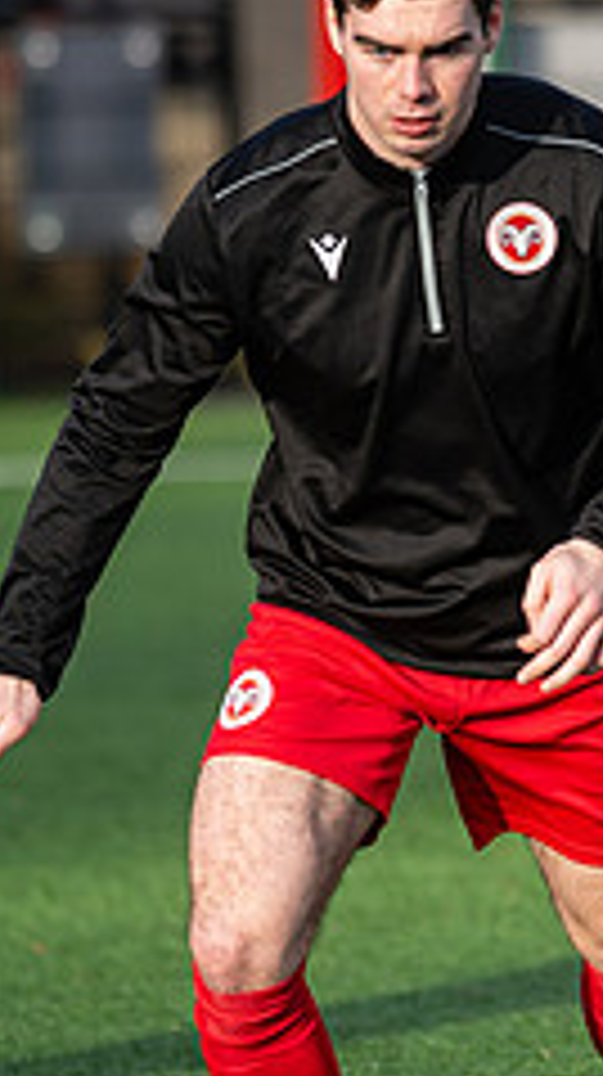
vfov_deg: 4.2
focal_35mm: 513
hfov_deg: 2.4
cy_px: 687
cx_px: 834
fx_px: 14618
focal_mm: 135
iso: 100
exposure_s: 1/2000
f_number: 1.8
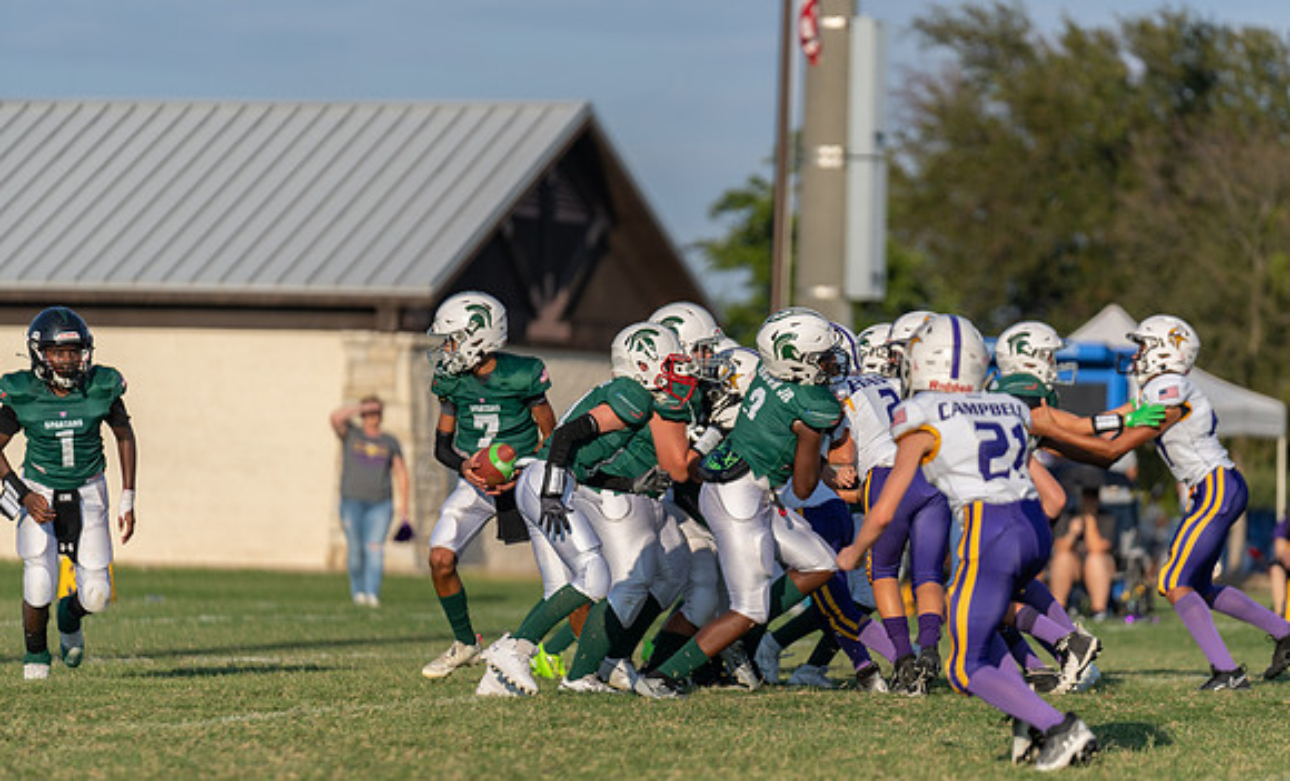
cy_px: 462
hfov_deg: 9.6
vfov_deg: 5.8
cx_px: 693
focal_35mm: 221
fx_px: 7701
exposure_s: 1/2000
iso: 100
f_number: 2.8
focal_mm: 200
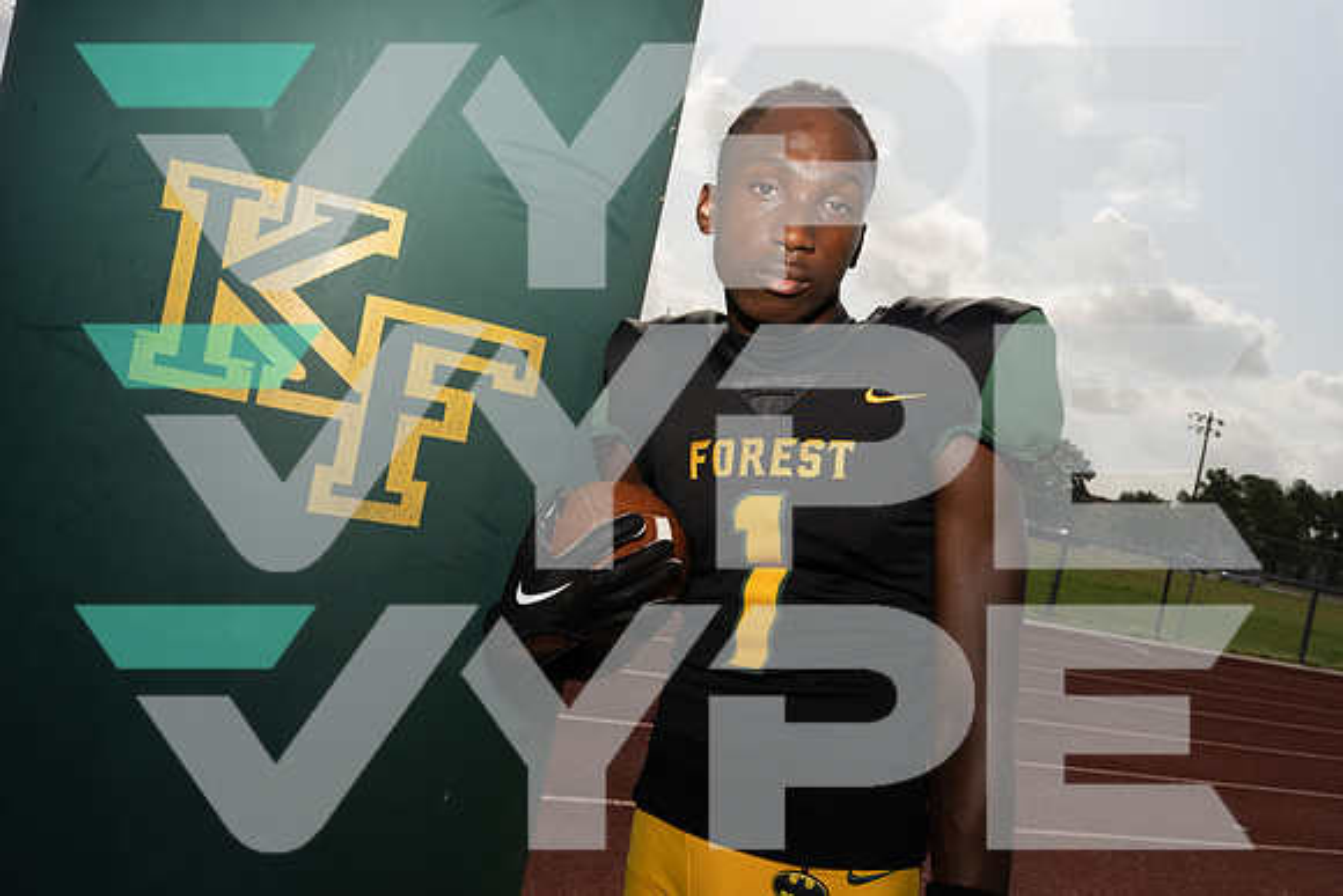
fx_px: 1194
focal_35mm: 32
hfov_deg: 58.7
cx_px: 672
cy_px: 448
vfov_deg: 41.1
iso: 100
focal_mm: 32
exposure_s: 1/250
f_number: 11
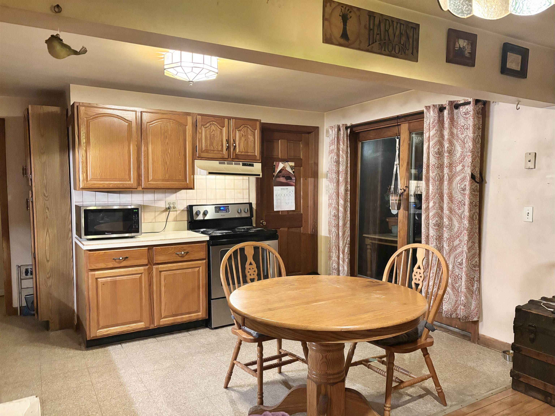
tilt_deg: -3.7
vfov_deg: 53.1
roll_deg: +0.3
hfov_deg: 67.3
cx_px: 278
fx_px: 417
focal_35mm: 26
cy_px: 208
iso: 640
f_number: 1.6
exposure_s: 1/40
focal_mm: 5.96
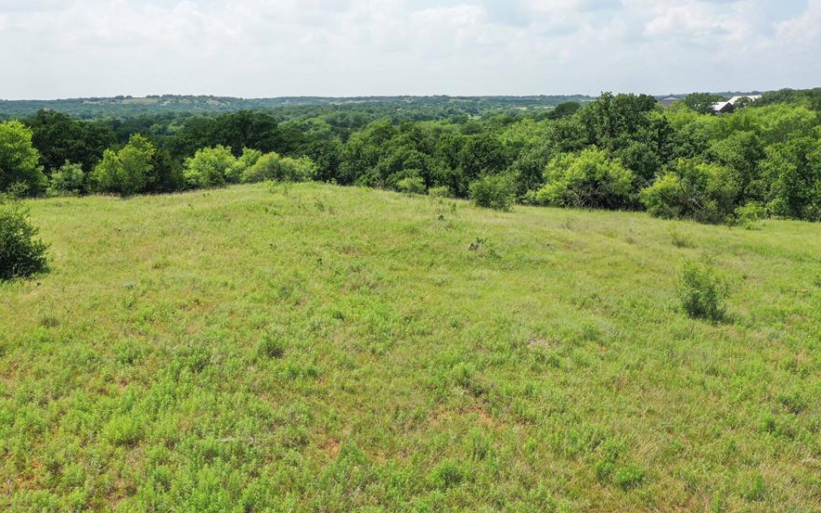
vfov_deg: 38.3
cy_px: 233
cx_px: 410
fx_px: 738
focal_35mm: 33
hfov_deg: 58.1
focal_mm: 10.26
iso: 100
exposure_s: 1/500
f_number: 5.6
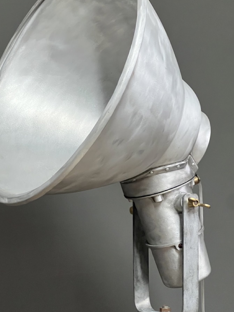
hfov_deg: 13.5
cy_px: 126
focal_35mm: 110
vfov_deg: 17.9
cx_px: 106
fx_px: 991
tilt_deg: +1.7
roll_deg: +0.2
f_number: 2.8
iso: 640
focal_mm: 9
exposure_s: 1/34
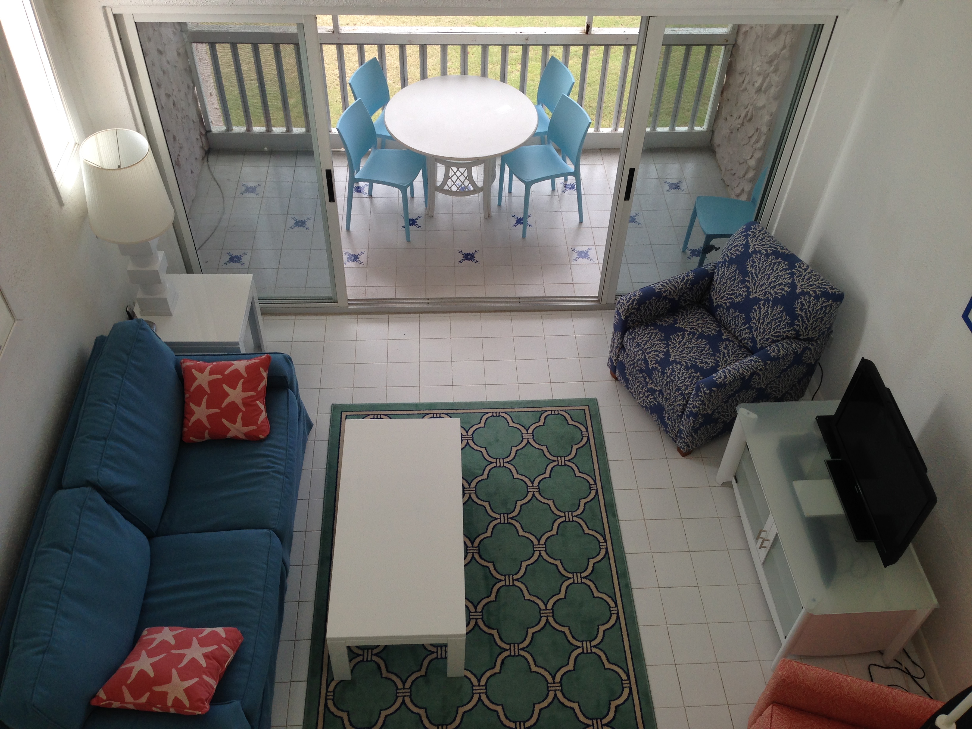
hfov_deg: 55.4
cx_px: 486
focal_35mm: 33
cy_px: 364
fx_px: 927
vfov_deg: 42.9
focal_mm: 4.12
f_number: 2.4
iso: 50
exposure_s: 1/120
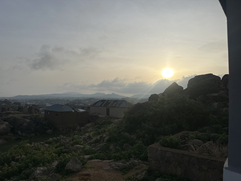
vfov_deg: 56.8
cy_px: 90
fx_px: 167
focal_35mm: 24
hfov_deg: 71.6
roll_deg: -0.7
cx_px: 120
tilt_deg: +1.0
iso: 80
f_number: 1.78
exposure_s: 1/9709
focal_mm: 6.86
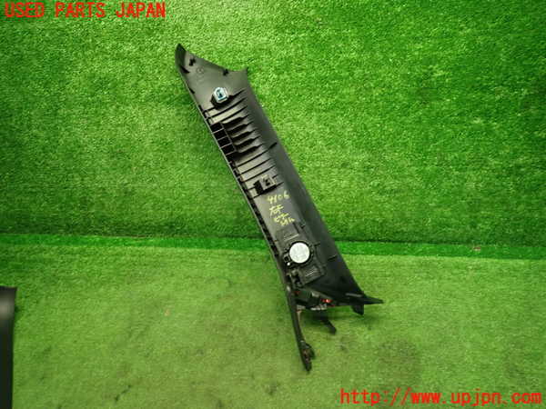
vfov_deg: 54.9
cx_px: 273
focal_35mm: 25
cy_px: 204
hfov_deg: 69.4
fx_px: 394
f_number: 2
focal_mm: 4.5
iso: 200
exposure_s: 1/30
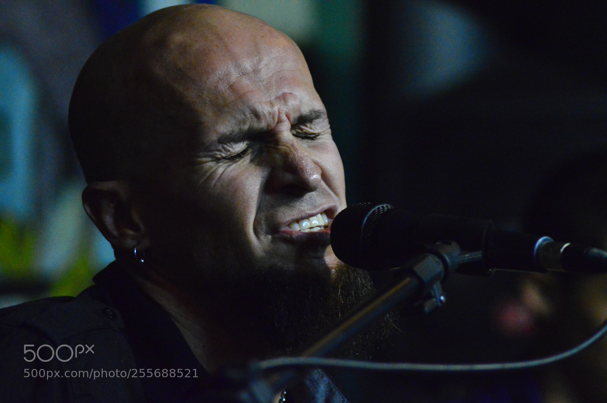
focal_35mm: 232
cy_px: 202
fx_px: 3917
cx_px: 304
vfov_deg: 5.9
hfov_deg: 8.9
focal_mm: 155
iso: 6400
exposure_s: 1/80
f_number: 4.5
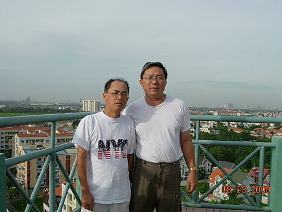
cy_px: 106
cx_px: 141
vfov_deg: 37.7
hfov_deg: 49.0
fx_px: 310
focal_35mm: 38
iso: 79
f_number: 4.8
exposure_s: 1/575
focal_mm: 7.8
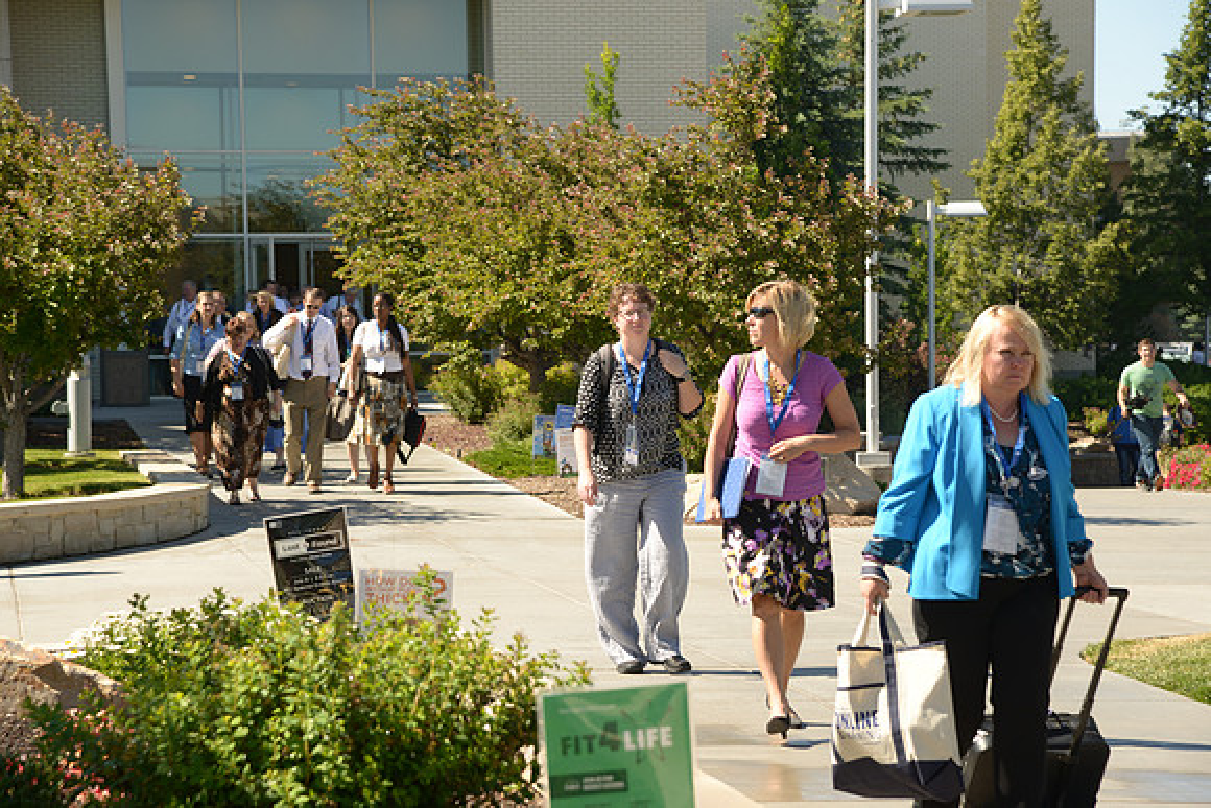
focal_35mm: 120
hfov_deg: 17.1
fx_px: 4037
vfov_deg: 11.4
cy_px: 404
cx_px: 606
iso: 100
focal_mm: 120
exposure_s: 1/125
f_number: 8
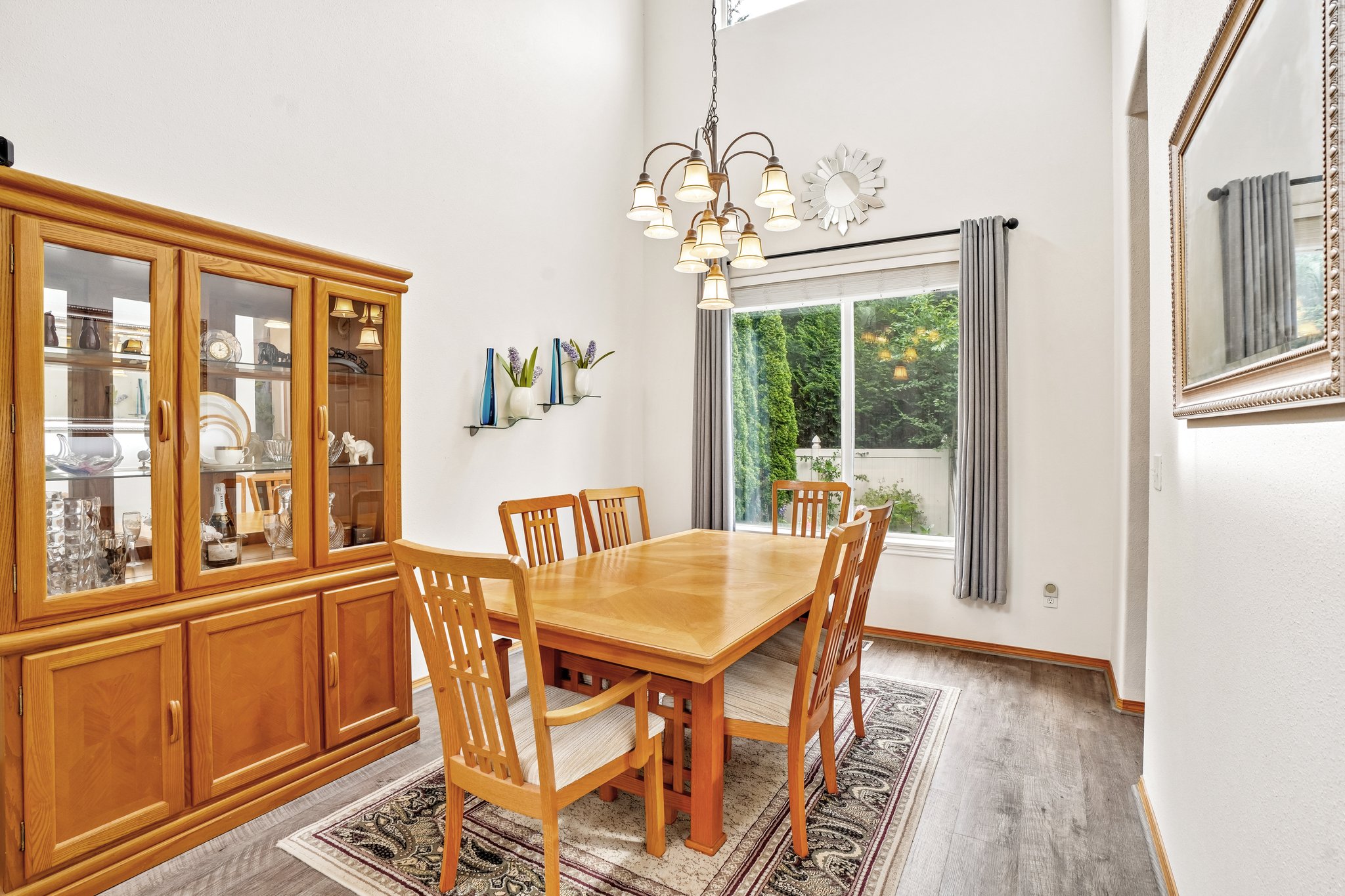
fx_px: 598
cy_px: 448
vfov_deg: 73.7
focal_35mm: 16
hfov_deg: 96.7
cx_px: 672
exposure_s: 1/40
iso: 400
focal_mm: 16
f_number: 8
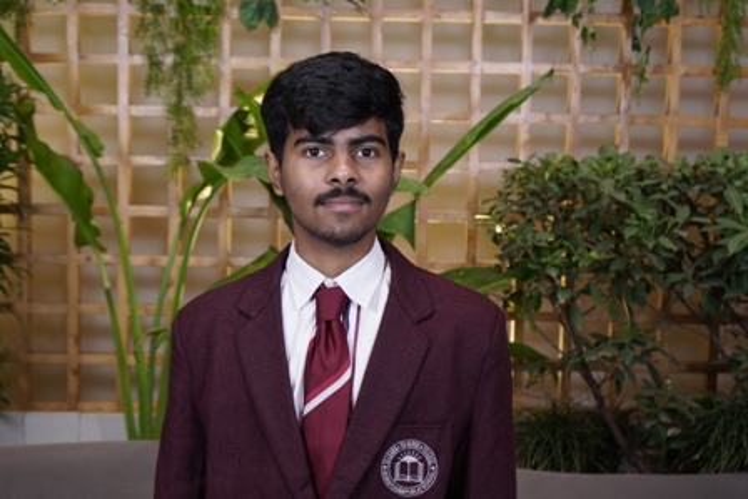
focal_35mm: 55
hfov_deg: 36.2
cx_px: 374
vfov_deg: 24.6
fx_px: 1143
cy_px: 250
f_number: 4
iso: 320
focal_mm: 37
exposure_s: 1/80
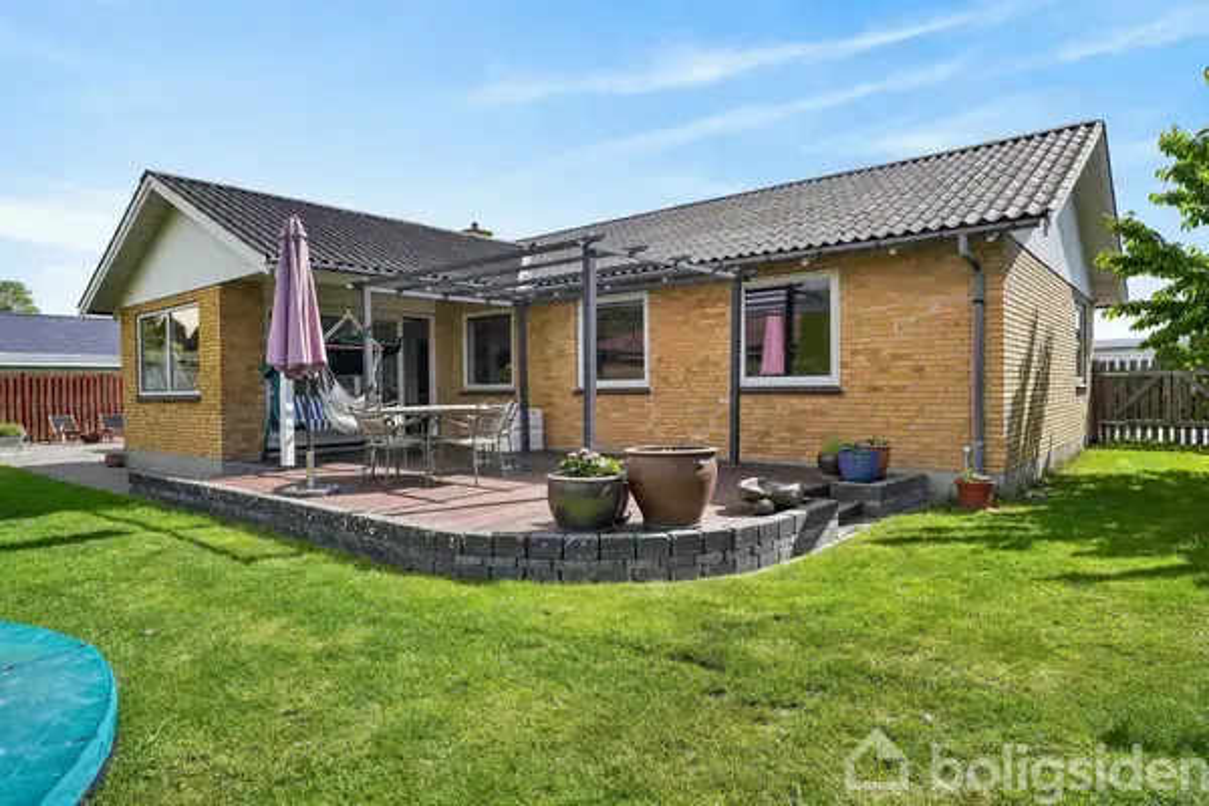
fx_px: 705
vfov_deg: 59.5
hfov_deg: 81.2
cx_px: 604
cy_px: 403
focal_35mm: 21
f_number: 8
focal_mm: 21
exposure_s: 1/640
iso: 400
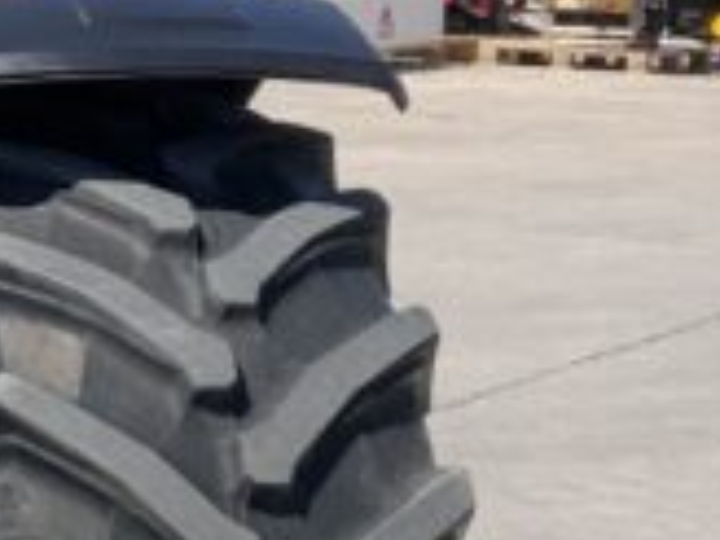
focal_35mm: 181
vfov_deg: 8.2
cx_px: -378
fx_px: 3765
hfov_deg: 10.5
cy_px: 158
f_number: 1.8
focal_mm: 3
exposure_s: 1/1250
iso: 16
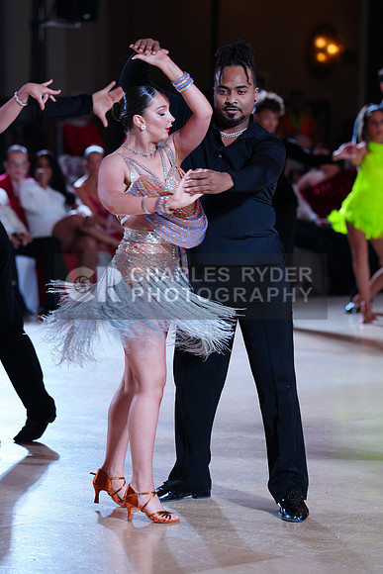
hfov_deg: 7.9
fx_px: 2759
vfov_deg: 11.9
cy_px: 287
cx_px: 192
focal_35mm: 173
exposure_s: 1/200
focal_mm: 173
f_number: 4.5
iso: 640
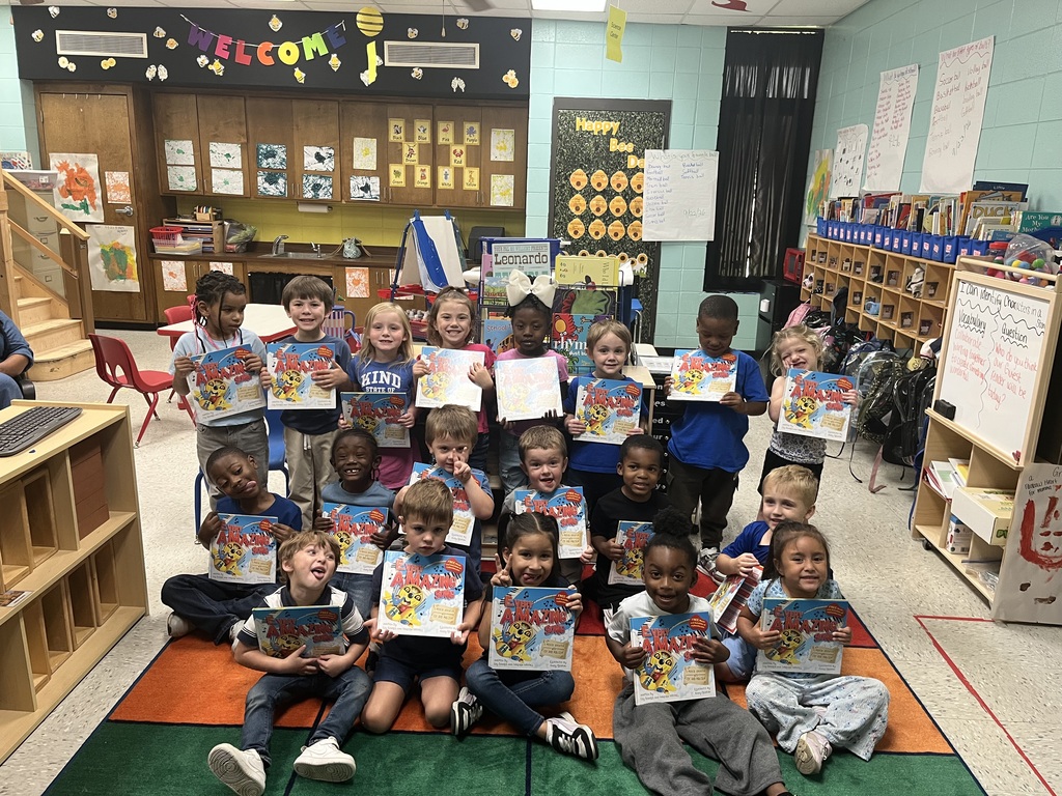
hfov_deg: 67.3
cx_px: 531
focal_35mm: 26
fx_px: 798
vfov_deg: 53.1
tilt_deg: -16.0
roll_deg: -2.1
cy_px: 398
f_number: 1.6
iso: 250
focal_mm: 5.1
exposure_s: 1/60
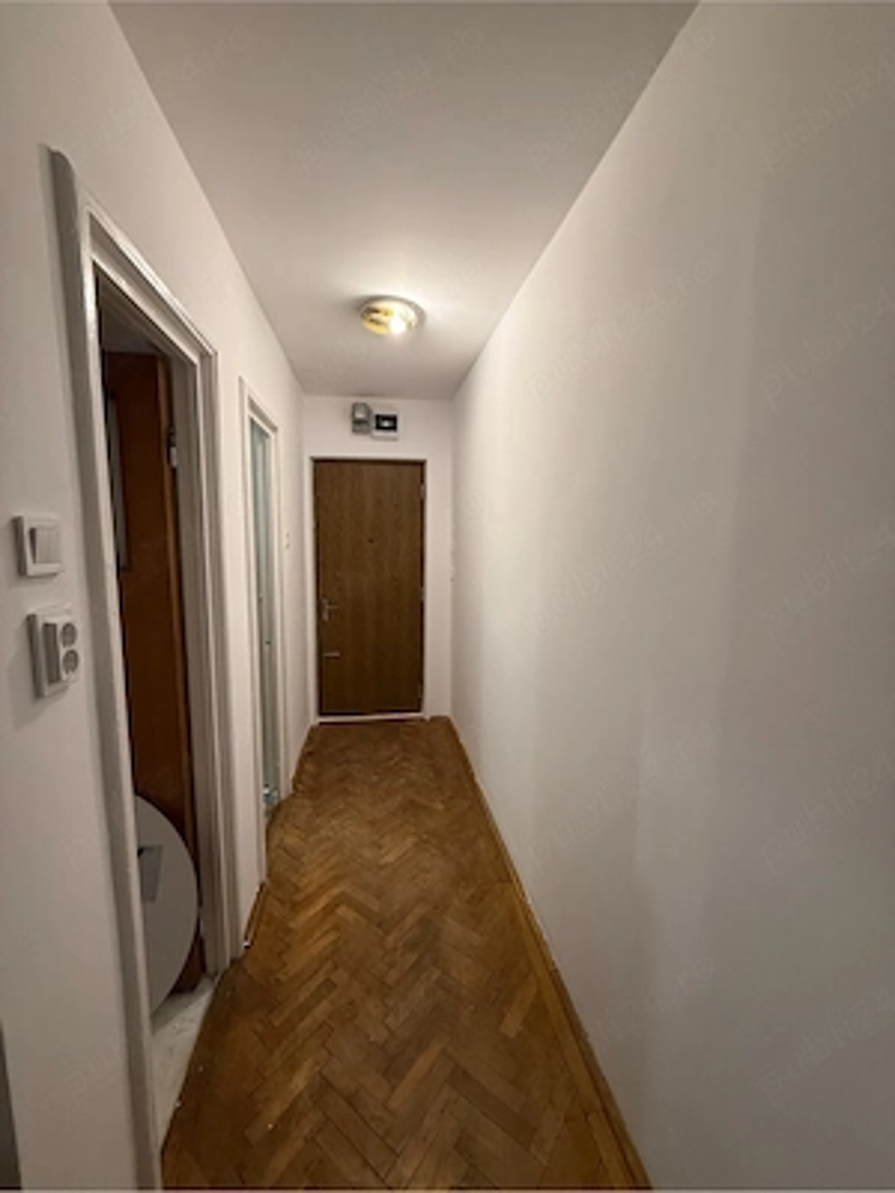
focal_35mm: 14
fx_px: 483
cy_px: 596
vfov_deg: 102.1
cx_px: 448
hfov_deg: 85.7
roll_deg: -1.3
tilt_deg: -7.4
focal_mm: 2.22
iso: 200
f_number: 2.2
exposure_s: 1/50
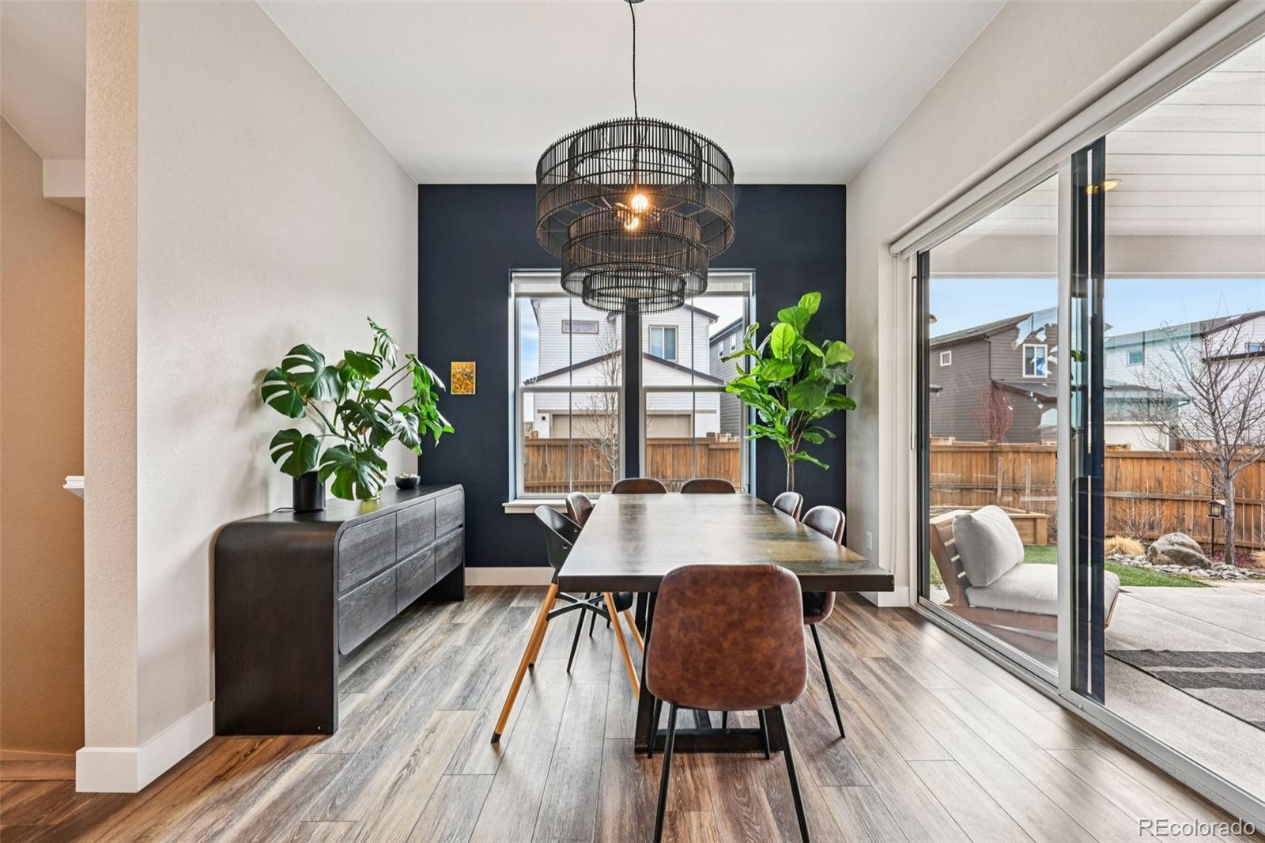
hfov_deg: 104.3
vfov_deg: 81.2
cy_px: 422
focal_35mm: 14
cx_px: 632
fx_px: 492
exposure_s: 1/15
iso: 220
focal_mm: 14
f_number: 11
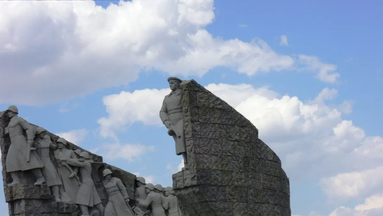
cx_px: 191
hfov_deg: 19.5
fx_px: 1117
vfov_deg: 11.0
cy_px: 145
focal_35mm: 110
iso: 100
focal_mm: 17.9
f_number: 5.5
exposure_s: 1/640
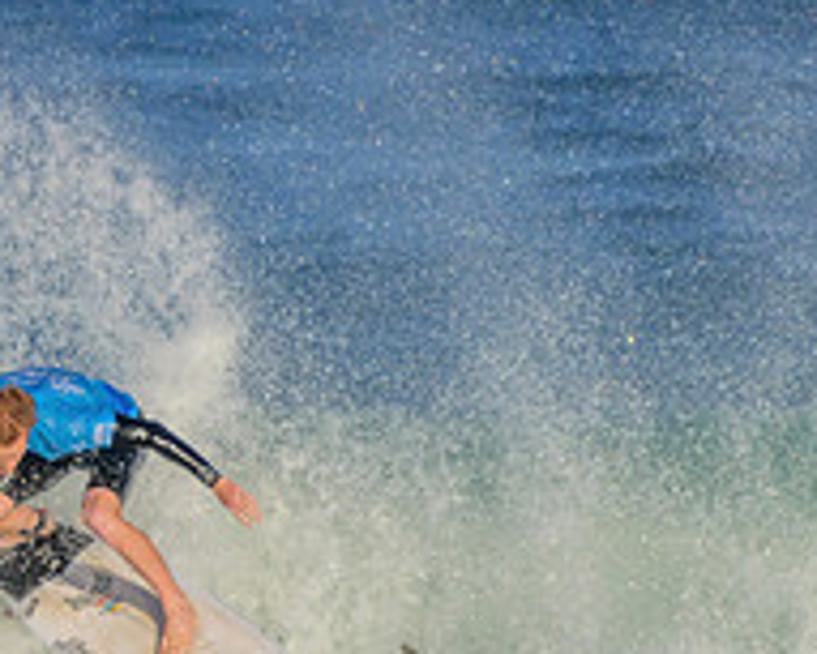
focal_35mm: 2596
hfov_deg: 0.7
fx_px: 62803
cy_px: 742
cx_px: 250
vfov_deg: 0.6
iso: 1000
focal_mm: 850
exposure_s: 1/3200
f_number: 11
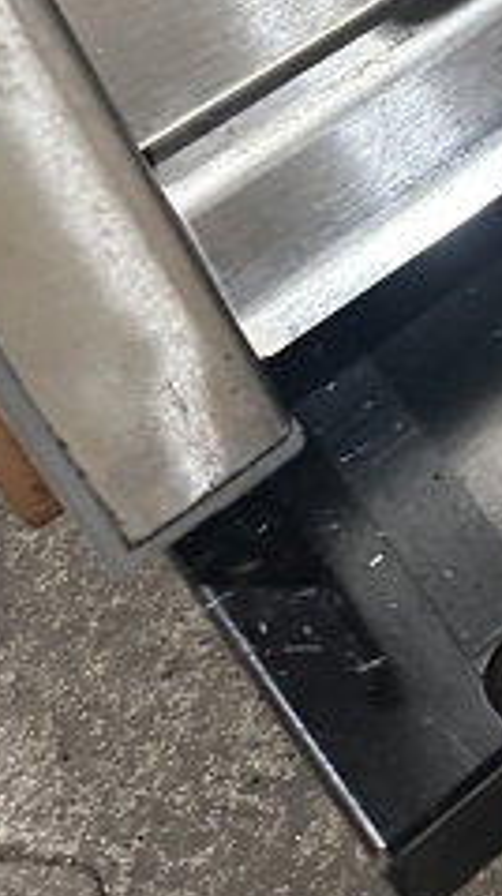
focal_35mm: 89
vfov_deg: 21.1
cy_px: -347
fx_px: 2111
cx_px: 1090
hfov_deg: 11.7
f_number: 1.78
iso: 400
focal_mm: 6.86
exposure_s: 1/60
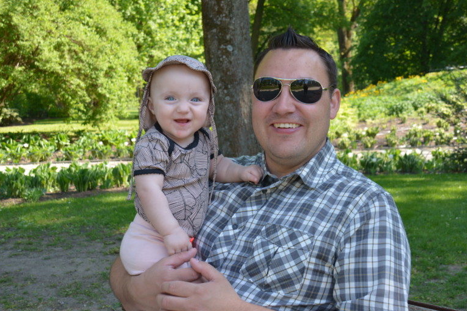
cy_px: 120
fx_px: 623
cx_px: 244
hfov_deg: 41.1
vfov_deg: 28.0
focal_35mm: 48
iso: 200
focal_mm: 24
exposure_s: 1/160
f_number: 6.3
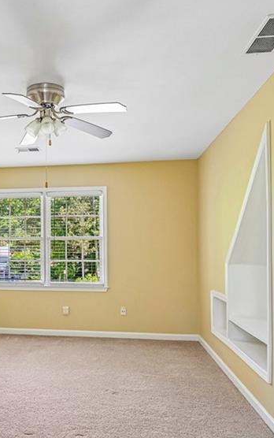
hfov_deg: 39.0
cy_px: 252
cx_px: 52
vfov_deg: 61.0
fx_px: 369
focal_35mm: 31
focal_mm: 16.5
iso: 400
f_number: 8
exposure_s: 1/30
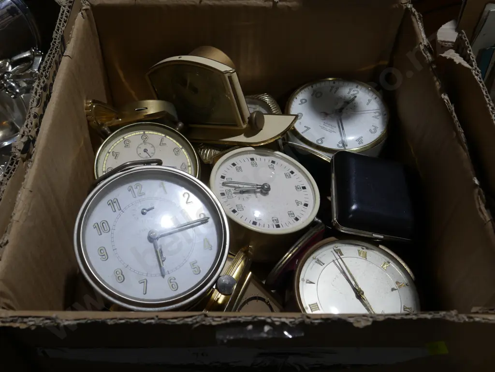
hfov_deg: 49.0
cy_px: 186
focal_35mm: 38
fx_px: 544
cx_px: 248
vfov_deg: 37.8
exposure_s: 1/100
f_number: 5.6
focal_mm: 19
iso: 200
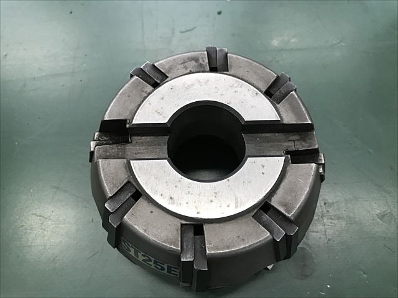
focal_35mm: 28
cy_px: 149
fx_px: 322
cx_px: 199
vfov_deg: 49.7
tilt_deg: -68.3
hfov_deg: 63.4
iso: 40
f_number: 1.8
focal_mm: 3.99
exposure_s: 1/17
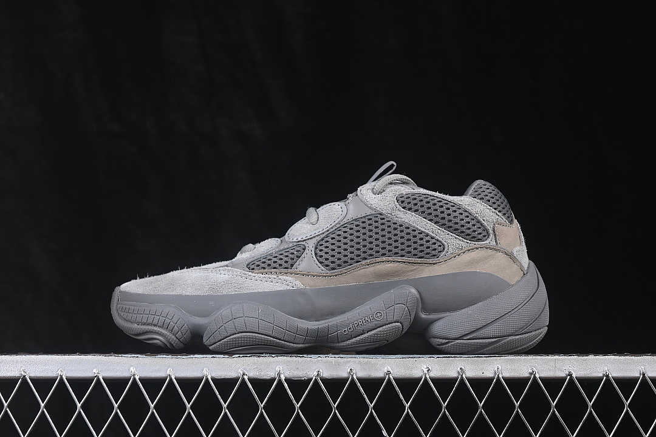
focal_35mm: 75
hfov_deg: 27.0
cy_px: 218
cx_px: 328
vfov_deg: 18.2
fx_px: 1367
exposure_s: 1/60
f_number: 6.3
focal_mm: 50
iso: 160
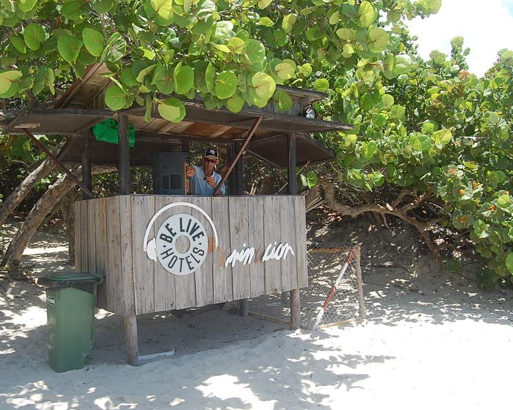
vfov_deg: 47.1
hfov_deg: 57.0
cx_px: 220
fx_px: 471
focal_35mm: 31
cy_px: 207
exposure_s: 1/200
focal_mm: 18
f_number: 7.1
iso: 200
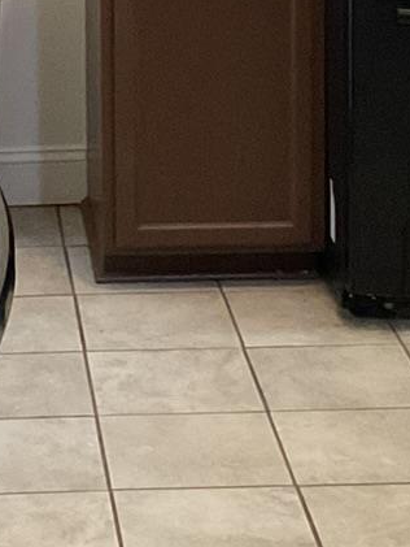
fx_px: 2226
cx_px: -18
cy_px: -179
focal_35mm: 141
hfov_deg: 10.4
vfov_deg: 13.5
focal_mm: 3
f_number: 1.8
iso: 200
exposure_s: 1/40
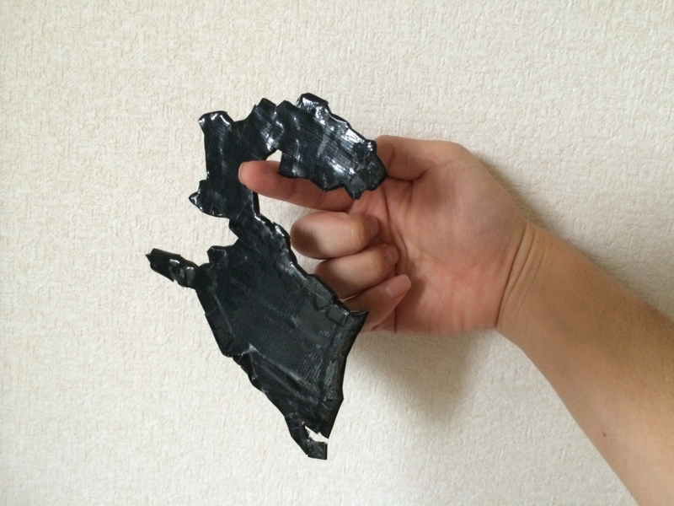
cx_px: 337
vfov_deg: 46.8
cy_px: 253
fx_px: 584
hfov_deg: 60.0
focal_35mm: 30
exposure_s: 1/30
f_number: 2.2
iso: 250
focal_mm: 4.12
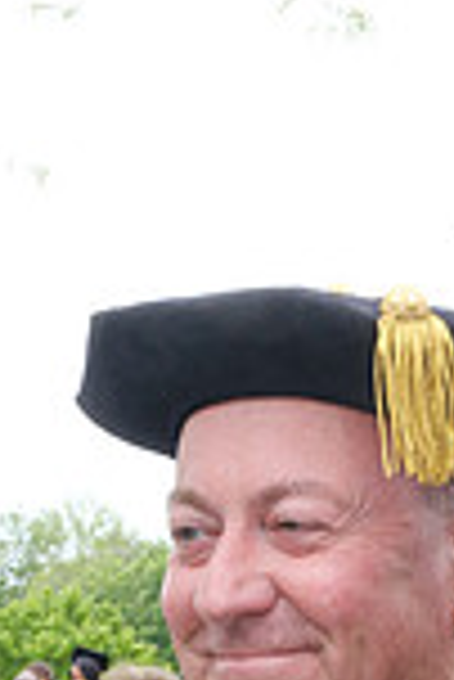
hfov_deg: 9.7
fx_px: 2642
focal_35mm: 140
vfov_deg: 13.8
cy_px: 1009
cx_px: 508
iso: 1600
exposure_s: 1/60
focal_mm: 31.5
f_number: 22
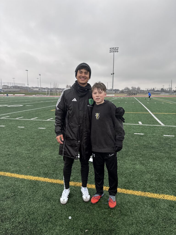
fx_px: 163
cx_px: 88
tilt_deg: -9.9
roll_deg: -0.1
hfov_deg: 56.8
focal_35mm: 24
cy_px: 118
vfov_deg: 71.6
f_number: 1.78
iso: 64
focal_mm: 6.76
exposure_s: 1/144
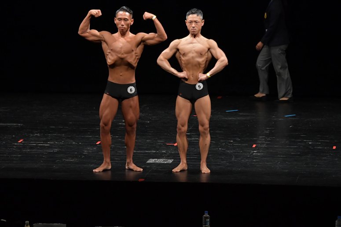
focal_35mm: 217
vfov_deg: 6.3
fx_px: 2054
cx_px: 170
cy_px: 114
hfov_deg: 9.5
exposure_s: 1/400
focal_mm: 145
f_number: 5.6
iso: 3200
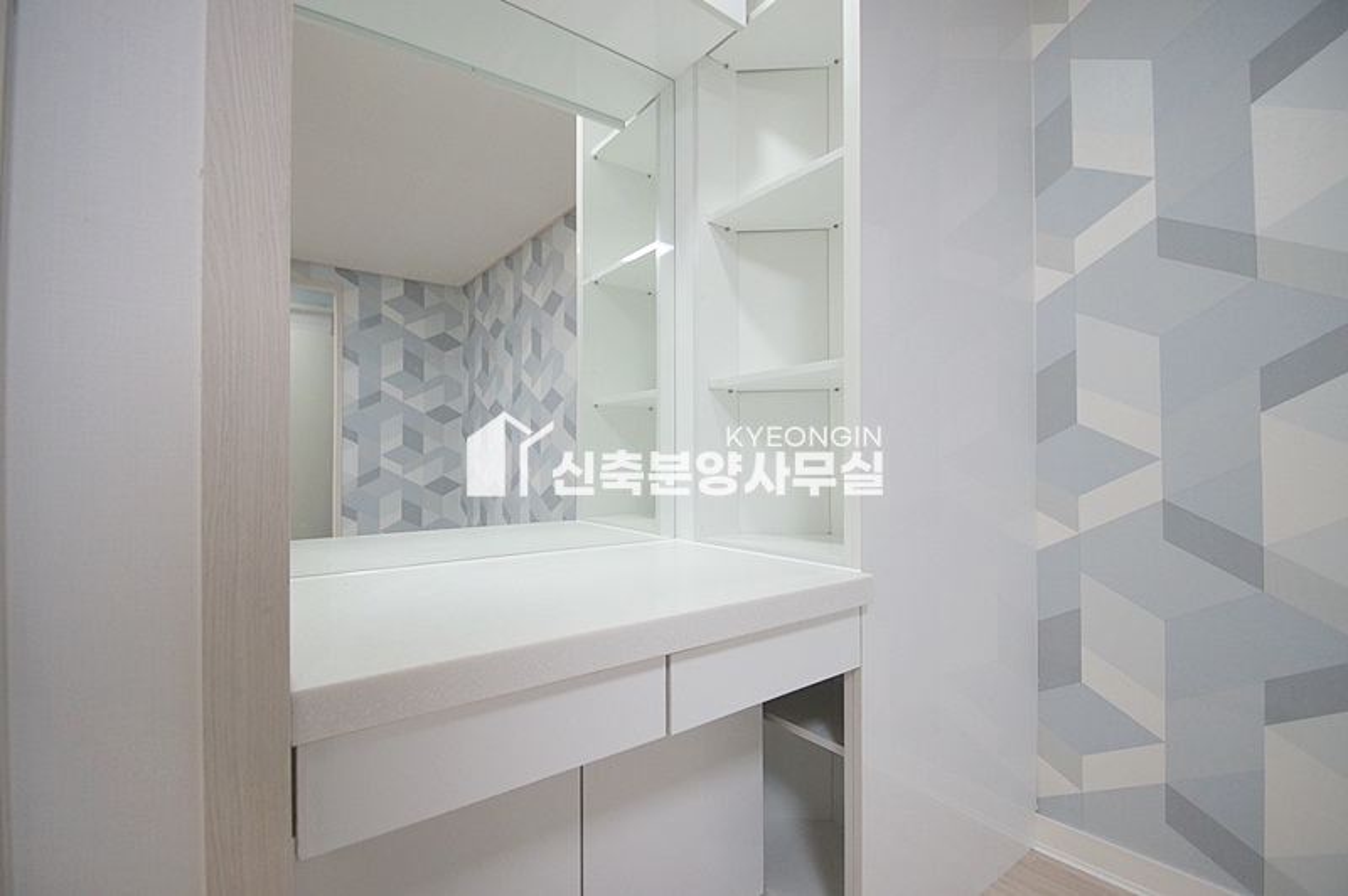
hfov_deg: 100.4
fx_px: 561
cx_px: 674
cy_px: 448
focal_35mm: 15
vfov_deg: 77.2
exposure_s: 1/100
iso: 800
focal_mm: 10
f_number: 3.5
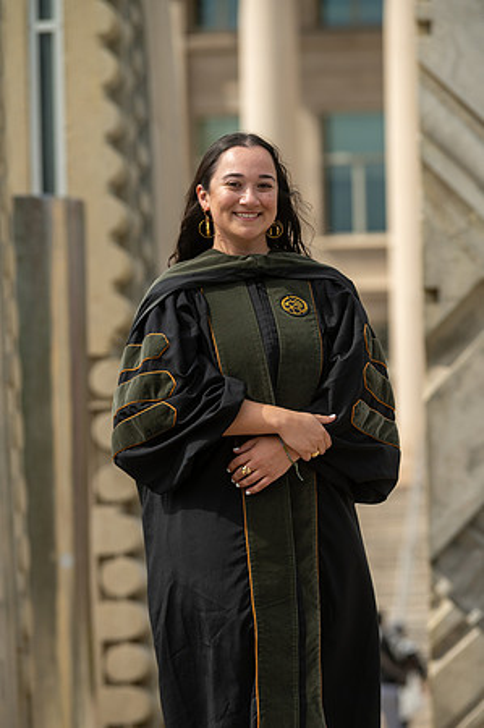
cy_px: 364
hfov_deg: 6.9
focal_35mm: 200
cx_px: 242
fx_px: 4042
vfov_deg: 10.3
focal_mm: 200
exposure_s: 1/640
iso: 125
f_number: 4.5
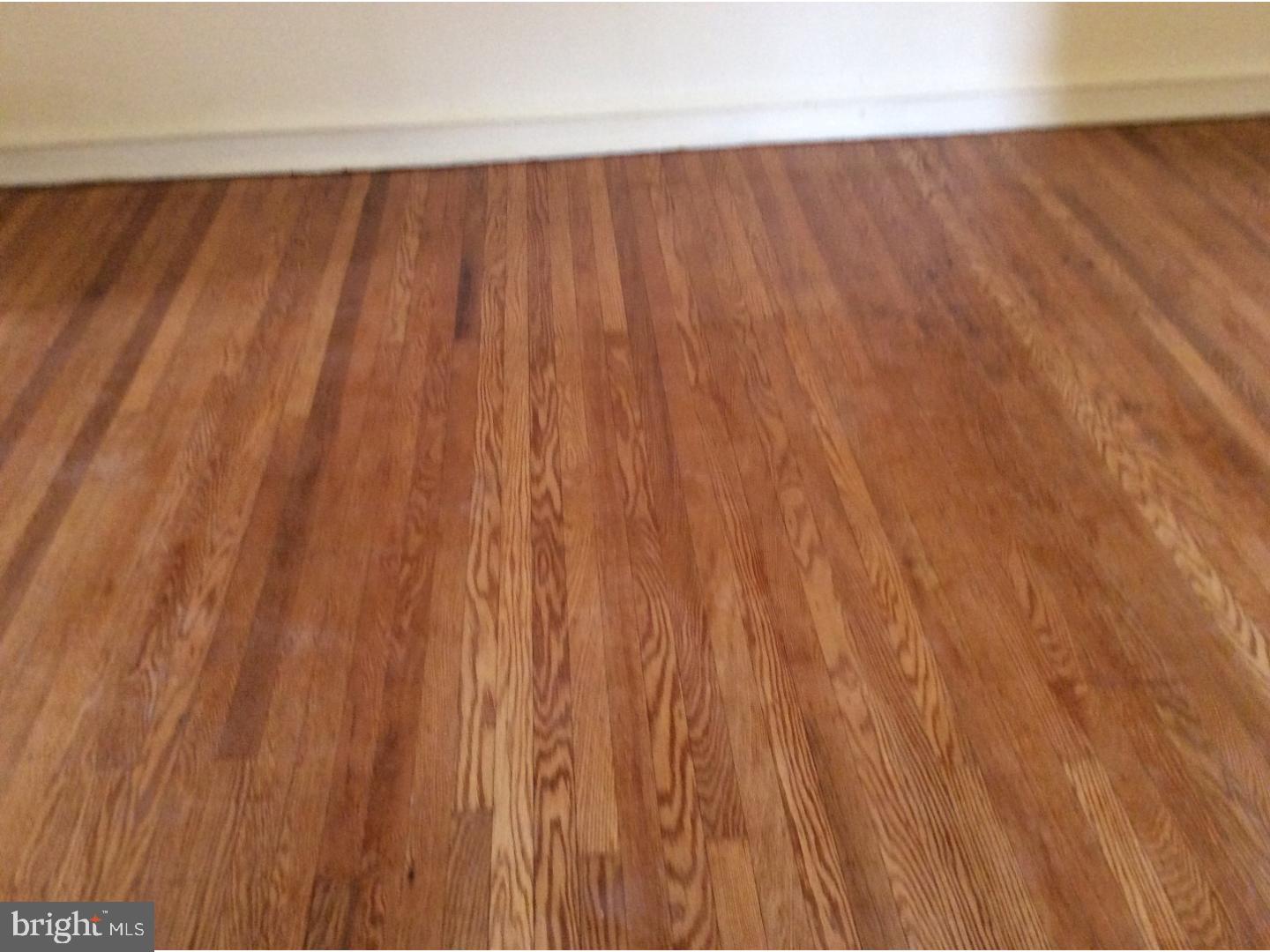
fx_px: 1174
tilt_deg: -34.8
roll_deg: +2.6
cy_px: 476
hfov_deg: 56.8
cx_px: 635
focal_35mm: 32
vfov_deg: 44.2
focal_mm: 3.3
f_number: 2.4
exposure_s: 1/24
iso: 200
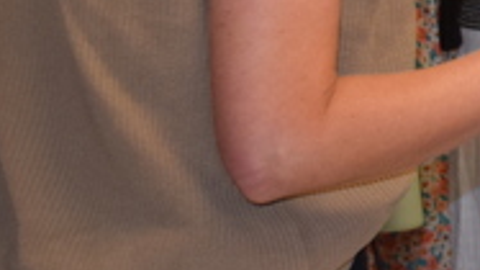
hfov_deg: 8.5
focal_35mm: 224
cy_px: -279
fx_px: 2850
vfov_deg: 5.3
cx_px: 1304
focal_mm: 26
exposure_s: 1/100
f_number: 5
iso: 800
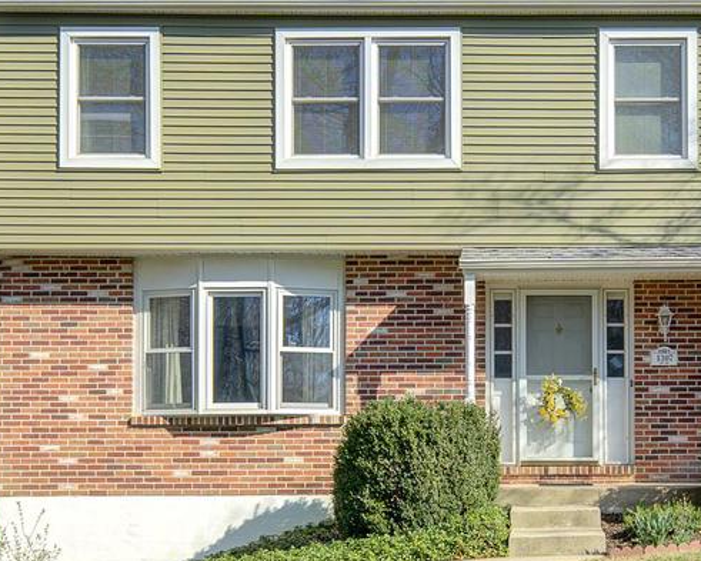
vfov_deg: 22.8
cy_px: 455
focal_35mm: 66
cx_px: 417
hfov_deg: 28.6
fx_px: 1370
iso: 100
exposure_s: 1/100
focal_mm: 24
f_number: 8
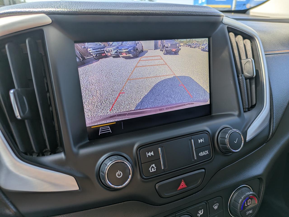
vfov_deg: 54.9
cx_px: 144
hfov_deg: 69.4
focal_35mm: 25
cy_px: 108
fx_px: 209
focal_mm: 5.43
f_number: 1.89
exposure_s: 1/380
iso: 34
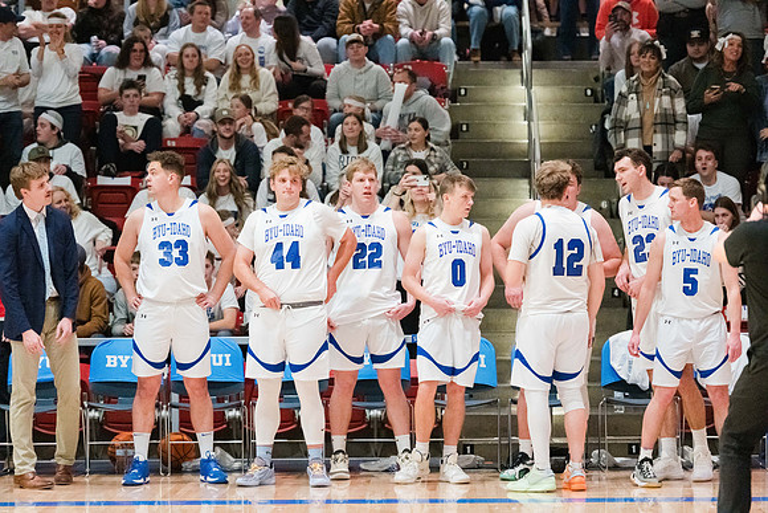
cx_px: 384
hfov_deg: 14.7
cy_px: 256
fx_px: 2987
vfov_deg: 9.8
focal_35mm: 140
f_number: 2.8
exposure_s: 1/1000
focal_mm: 140
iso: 20000
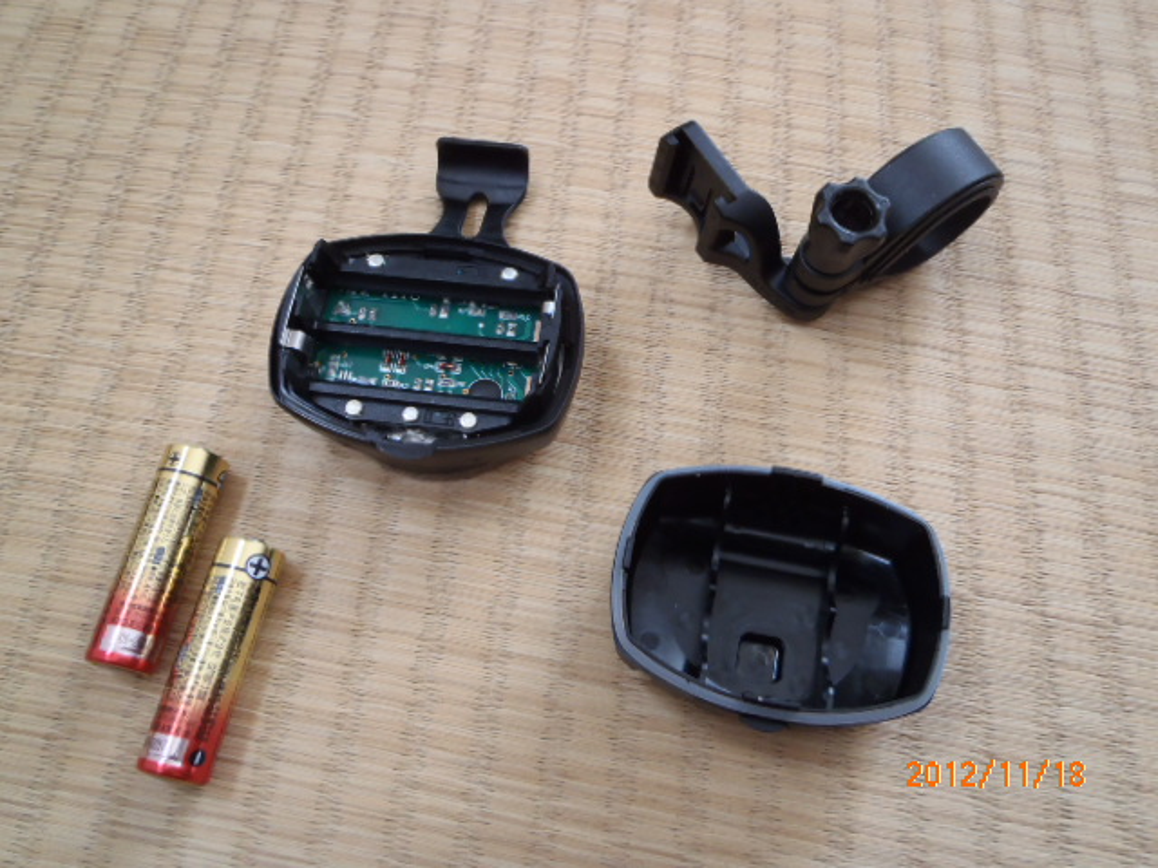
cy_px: 434
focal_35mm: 28
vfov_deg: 49.7
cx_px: 579
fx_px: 937
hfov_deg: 63.4
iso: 200
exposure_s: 1/25
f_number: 3.5
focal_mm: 5
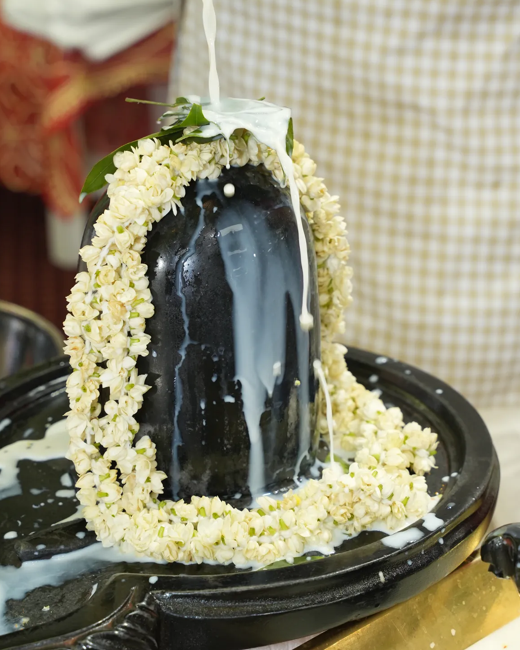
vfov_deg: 21.0
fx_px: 1751
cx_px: 238
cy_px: 314
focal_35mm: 91
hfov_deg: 16.9
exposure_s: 1/250
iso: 1250
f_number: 5.6
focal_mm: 70
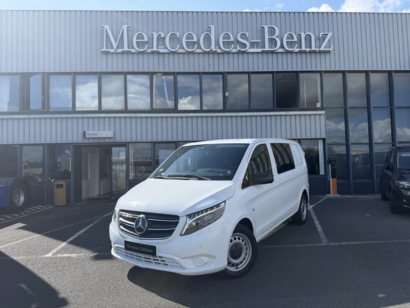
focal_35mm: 24
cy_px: 154
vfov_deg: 56.8
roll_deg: +1.1
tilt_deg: +3.2
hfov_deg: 71.6
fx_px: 284
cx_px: 205
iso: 100
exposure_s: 1/4673
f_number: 1.78
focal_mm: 6.76
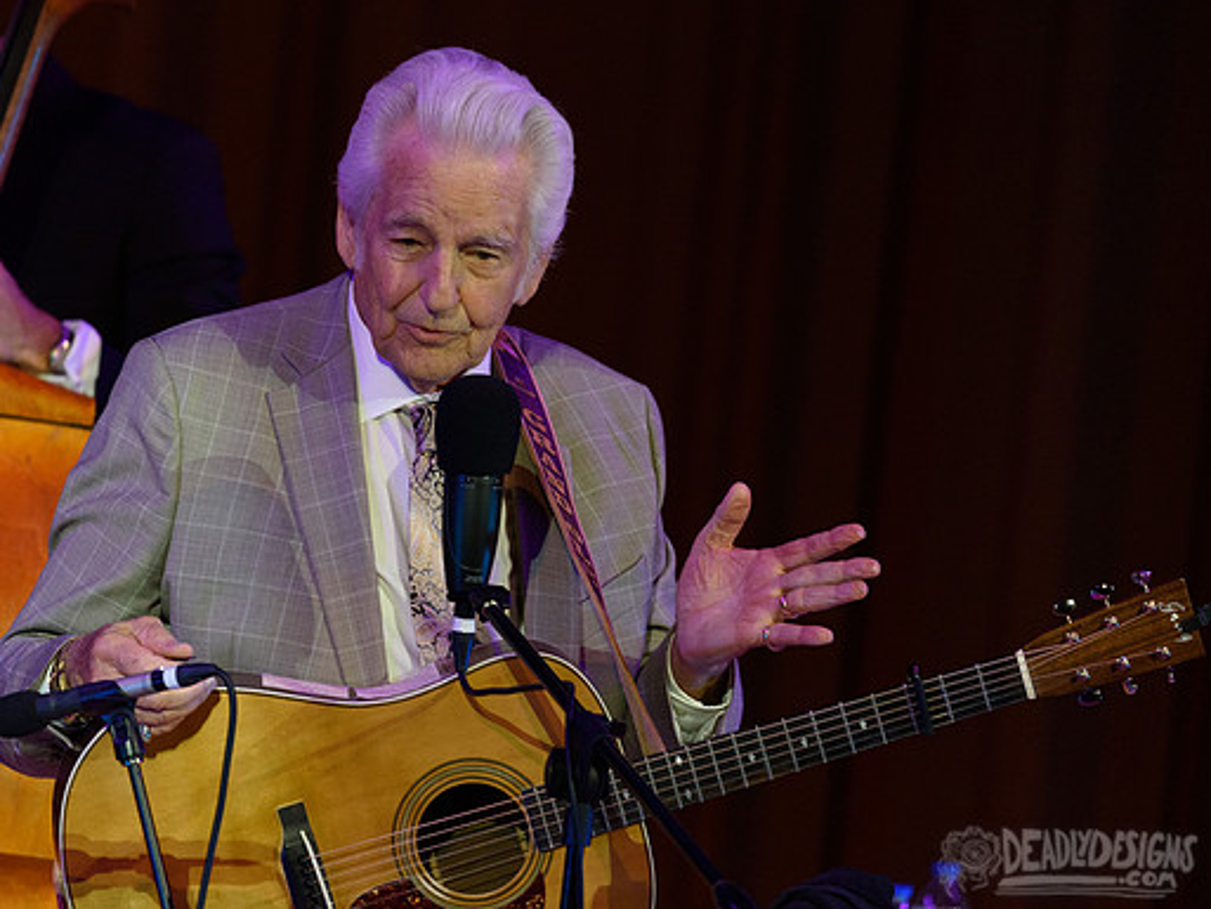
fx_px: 25019
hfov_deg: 2.8
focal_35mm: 715
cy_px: 410
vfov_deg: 2.1
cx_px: 467
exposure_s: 1/500
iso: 2500
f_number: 6.3
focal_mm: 600
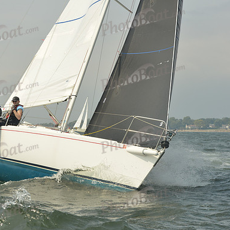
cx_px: 70
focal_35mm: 109
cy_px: 115
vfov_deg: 16.0
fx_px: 819
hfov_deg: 15.9
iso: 320
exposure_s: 1/1250
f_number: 9
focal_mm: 85
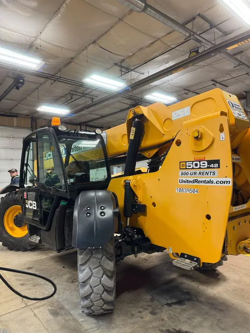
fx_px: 231
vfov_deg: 71.6
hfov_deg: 56.8
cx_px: 125
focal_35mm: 24
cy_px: 166
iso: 160
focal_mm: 6.76
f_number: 1.78
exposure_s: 1/60
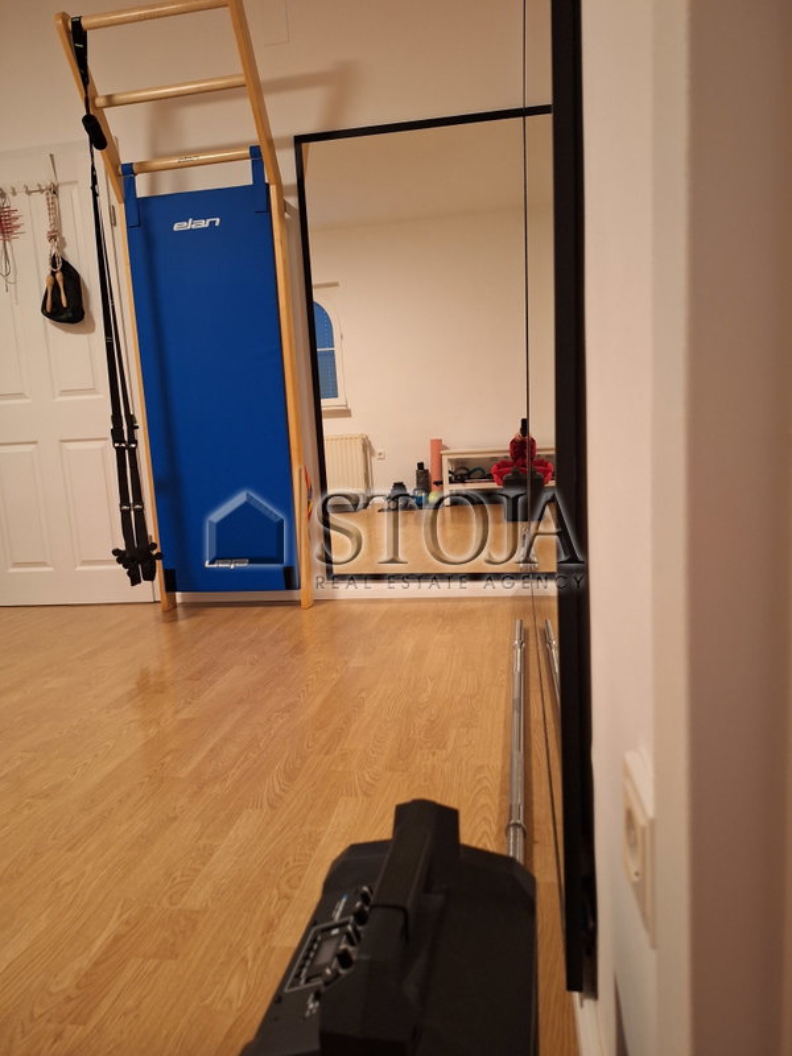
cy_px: 528
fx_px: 702
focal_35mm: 23
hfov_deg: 58.9
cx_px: 396
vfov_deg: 73.9
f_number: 1.8
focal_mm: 5.54
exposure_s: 1/25
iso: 320
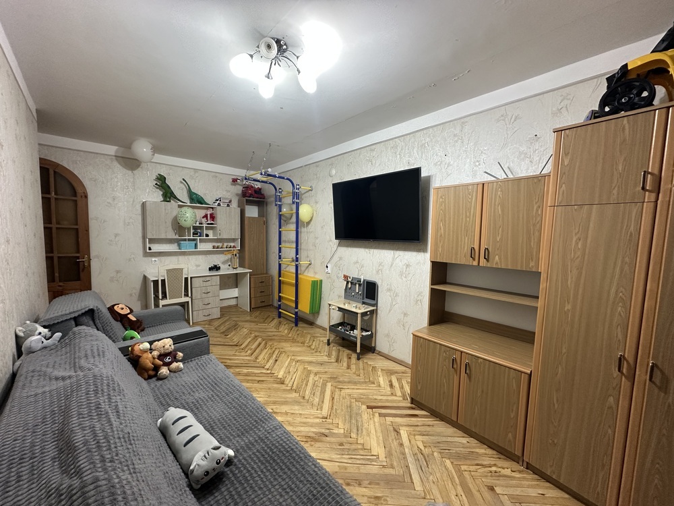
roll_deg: -0.7
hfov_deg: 102.1
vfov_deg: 85.7
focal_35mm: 14
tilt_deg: -3.4
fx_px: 273
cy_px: 253
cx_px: 337
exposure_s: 1/50
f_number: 2.2
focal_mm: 2.22
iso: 200
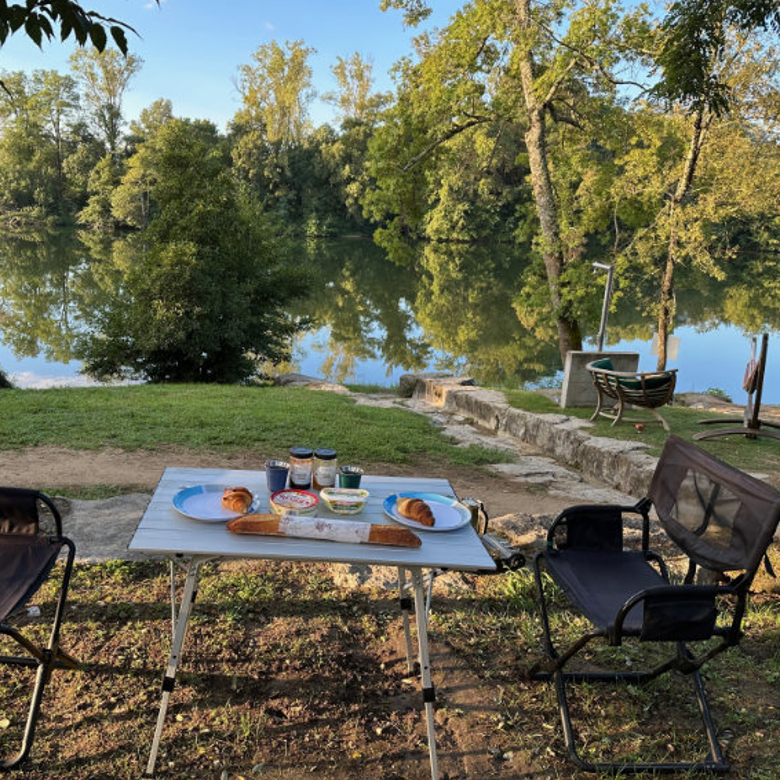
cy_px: 375
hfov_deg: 53.6
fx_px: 765
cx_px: 303
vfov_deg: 54.0
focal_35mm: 30
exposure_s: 1/351
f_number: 1.8
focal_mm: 6.9
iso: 80
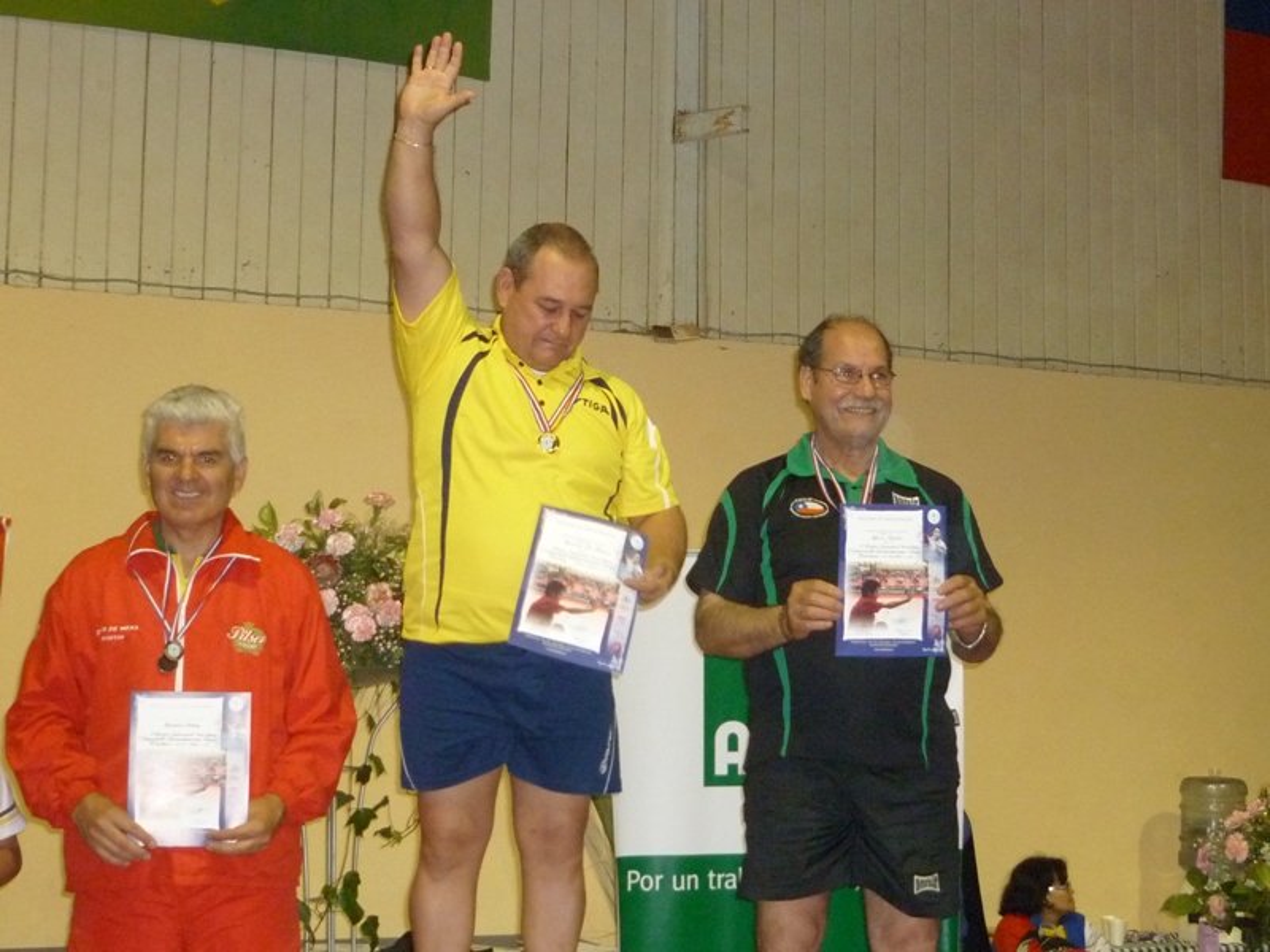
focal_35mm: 59
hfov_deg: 32.7
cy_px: 476
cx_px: 635
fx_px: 2165
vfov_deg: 24.8
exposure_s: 1/60
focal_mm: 6.9
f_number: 3
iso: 500
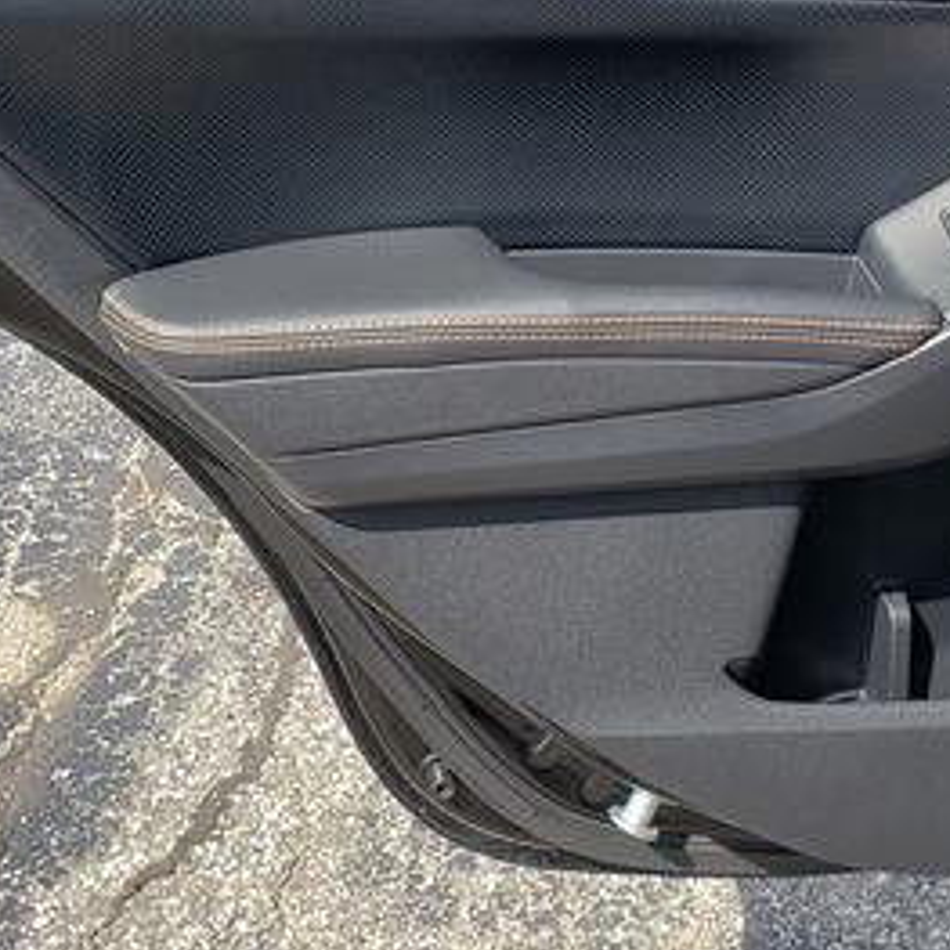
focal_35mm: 56
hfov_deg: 30.6
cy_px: 256
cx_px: 480
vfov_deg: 30.1
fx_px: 1739
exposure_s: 1/544
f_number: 2.4
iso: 50
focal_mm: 4.3
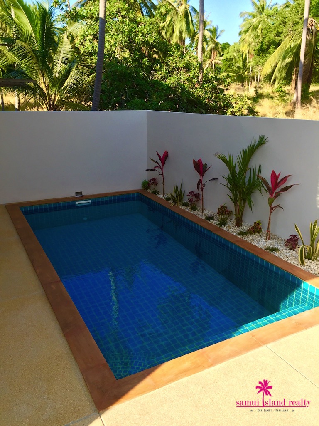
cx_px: 160
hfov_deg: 48.2
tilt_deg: -17.4
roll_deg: -0.3
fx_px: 356
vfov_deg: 61.7
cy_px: 213
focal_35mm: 29
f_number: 2.2
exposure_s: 1/494
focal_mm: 4.15
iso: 32
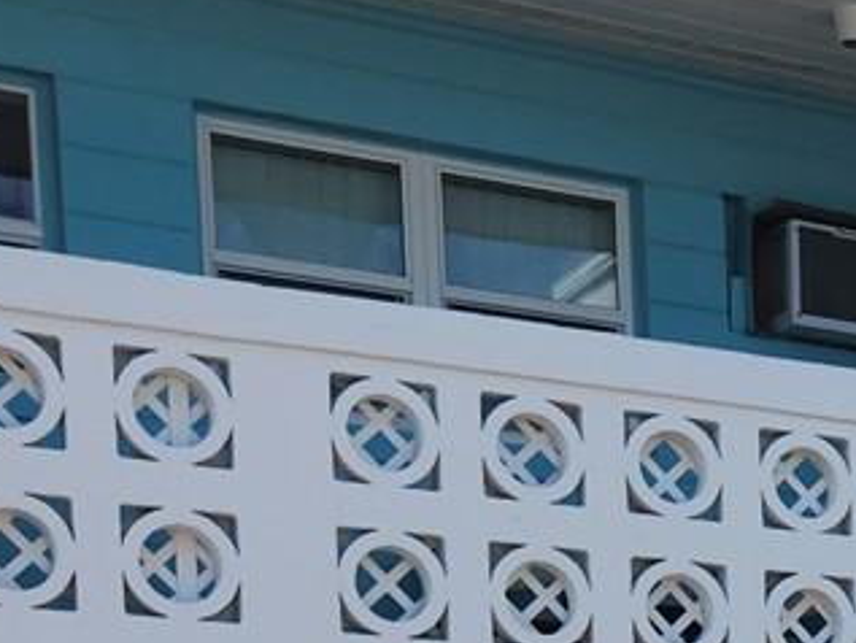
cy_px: 1240
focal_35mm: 116
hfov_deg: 15.0
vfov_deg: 11.6
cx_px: 1472
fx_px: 2870
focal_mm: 5.4
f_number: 1.8
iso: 20
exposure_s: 1/1824
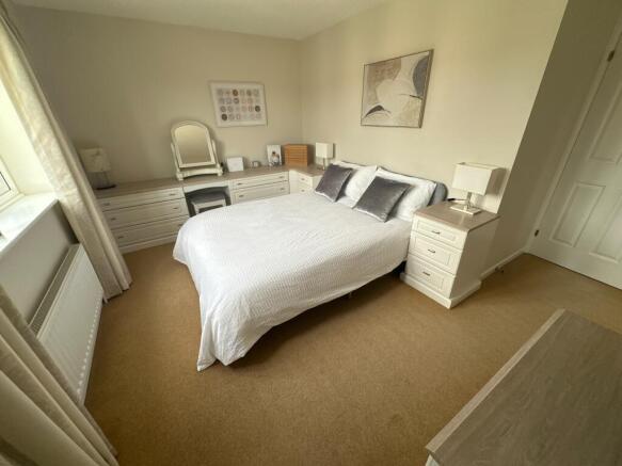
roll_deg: +1.0
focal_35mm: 14
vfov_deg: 85.7
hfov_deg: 102.1
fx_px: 252
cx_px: 311
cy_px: 233
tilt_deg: -25.4
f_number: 2.2
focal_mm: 2.22
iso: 40
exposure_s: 1/99
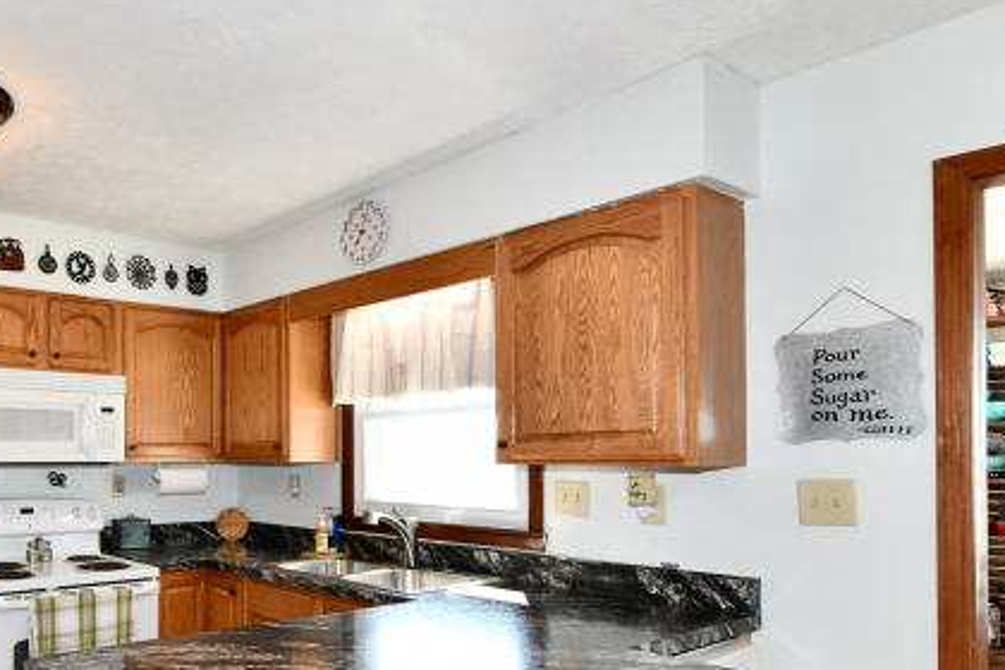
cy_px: 471
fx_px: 698
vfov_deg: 49.9
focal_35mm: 25
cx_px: 177
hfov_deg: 64.1
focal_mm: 14
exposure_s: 1/60
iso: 640
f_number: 6.3
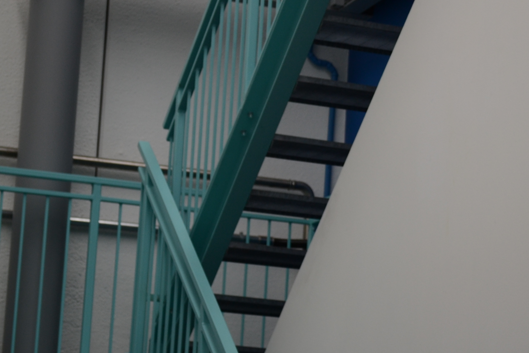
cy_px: 187
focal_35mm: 142
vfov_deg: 9.7
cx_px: 491
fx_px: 2087
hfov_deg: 14.3
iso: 200
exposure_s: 1/250
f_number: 5.3
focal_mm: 45
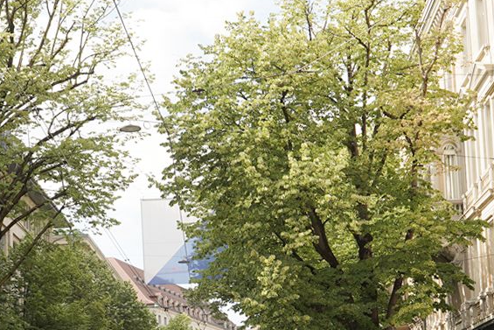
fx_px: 1167
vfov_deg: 15.9
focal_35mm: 85
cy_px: 284
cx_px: 207
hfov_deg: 23.9
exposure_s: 1/100
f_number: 9
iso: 100
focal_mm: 24
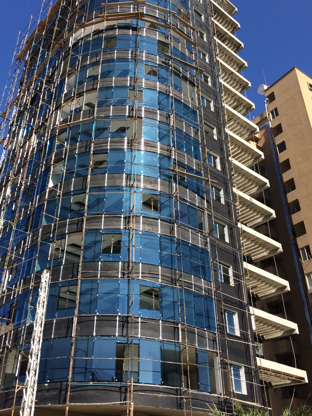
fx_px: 421
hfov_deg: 40.6
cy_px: 196
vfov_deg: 52.6
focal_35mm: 35
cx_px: 132
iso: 32
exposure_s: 1/1580
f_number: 2.2
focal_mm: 4.15
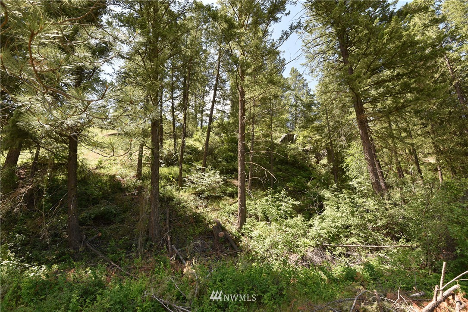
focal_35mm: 18
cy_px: 156
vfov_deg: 67.4
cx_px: 234
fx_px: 234
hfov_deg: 90.0
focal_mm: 18
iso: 400
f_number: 8
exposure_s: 1/250
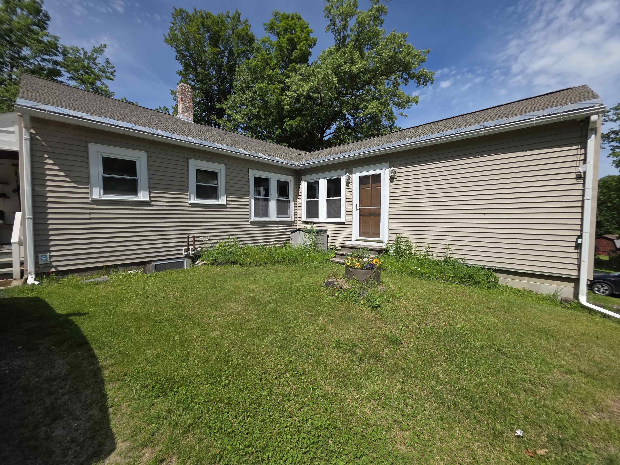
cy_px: 232
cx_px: 310
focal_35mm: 13
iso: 40
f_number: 1.9
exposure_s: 1/2866
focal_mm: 2.2
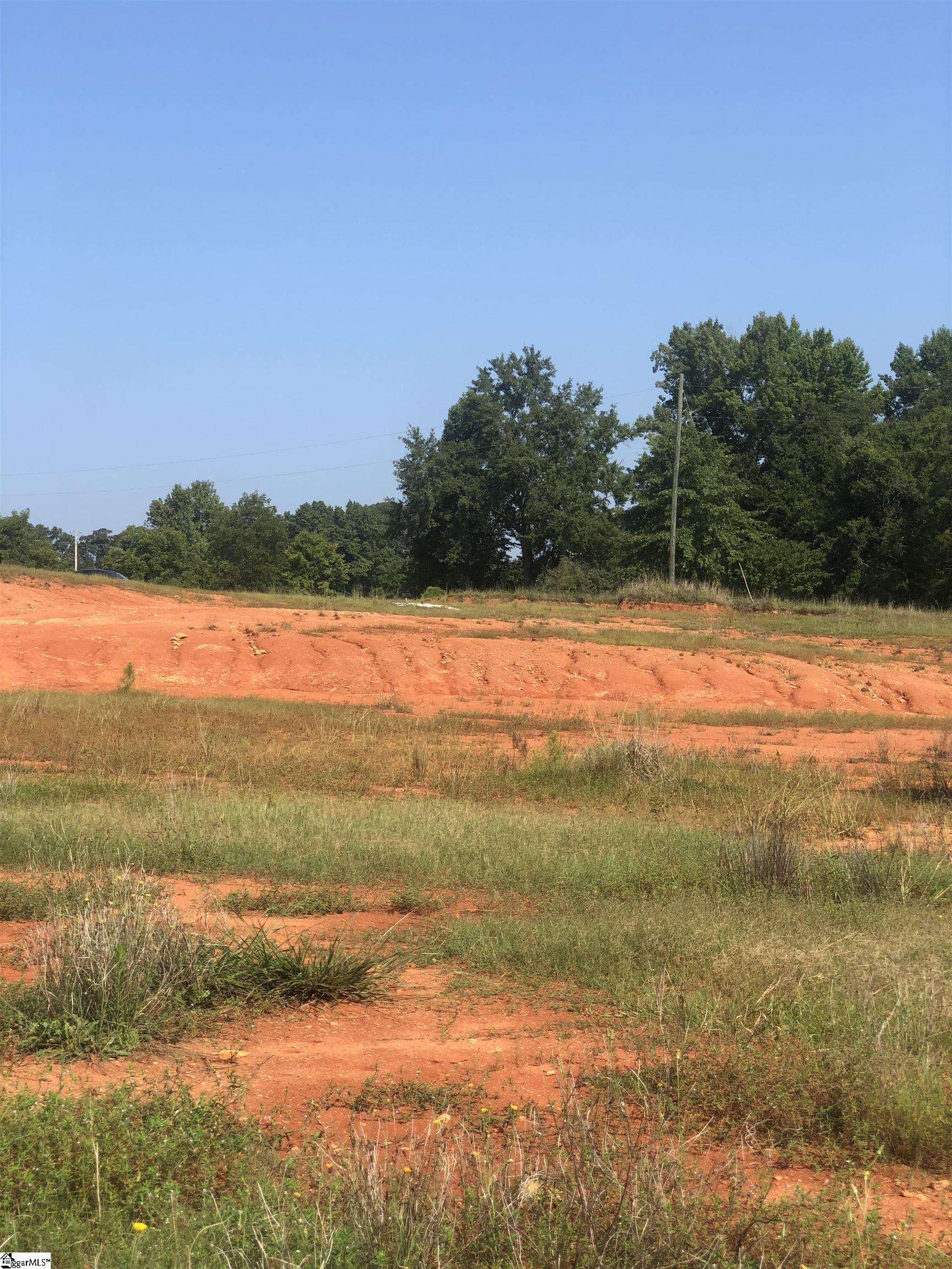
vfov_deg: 36.8
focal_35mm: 52
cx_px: 476
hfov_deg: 28.0
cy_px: 634
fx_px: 1907
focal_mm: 6
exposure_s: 1/800
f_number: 2.4
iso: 16
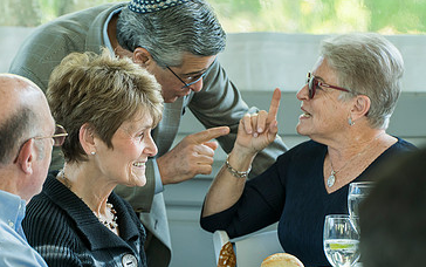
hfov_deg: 7.2
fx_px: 3392
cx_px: 194
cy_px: 177
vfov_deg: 4.5
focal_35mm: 292
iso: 800
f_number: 5.6
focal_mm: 180
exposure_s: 1/160
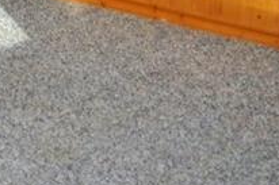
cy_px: -225
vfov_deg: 7.3
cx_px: -297
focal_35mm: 179
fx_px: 1386
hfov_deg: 10.5
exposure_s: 1/60
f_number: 4
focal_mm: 24
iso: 800
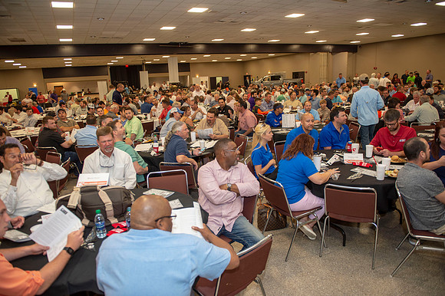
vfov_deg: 53.1
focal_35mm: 24
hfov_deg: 73.8
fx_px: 296
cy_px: 148
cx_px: 222
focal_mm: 24
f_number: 3.2
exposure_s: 1/100
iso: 800
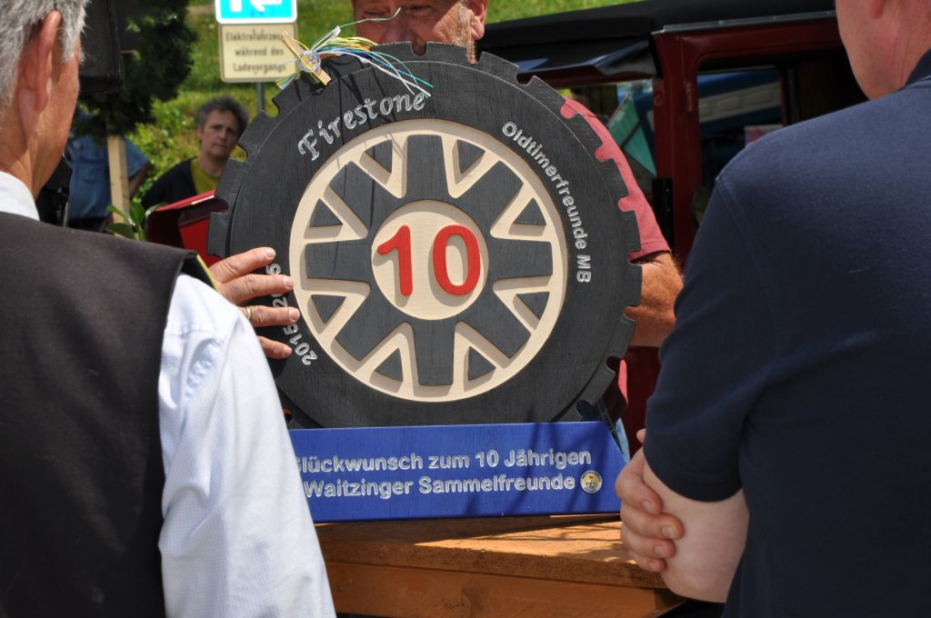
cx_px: 466
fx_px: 2712
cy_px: 309
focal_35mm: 105
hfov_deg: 19.5
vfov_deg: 13.0
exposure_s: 1/200
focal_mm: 70
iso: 200
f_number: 11
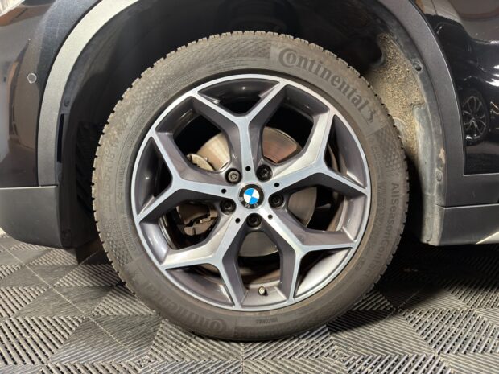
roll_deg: +0.8
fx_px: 346
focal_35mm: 24
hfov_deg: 71.6
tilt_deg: -7.3
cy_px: 187
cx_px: 250
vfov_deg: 56.8
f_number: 1.78
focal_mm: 6.76
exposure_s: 1/33
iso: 320
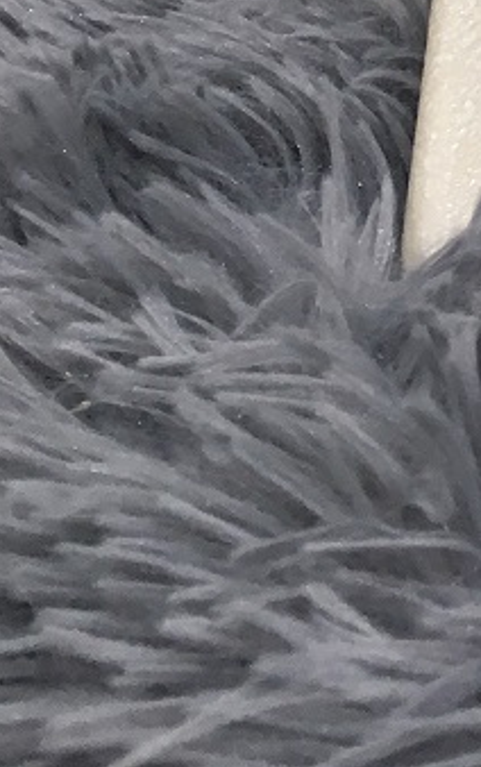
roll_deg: -1.4
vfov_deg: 16.8
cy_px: -483
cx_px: 939
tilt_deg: -10.8
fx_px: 2280
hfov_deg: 11.0
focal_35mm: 109
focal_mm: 4.15
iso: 80
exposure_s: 1/33
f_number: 2.2
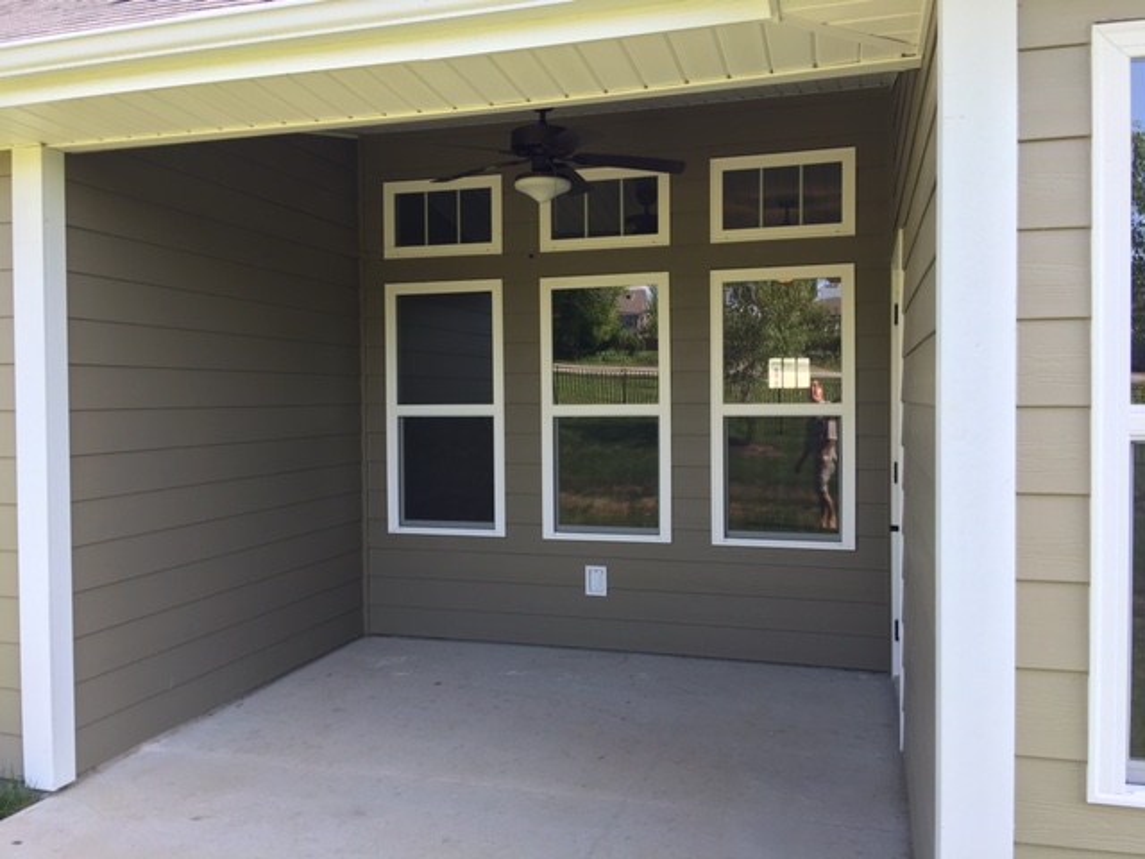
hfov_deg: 61.7
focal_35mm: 29
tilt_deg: -0.5
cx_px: 572
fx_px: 959
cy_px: 430
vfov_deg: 48.2
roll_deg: +0.7
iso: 25
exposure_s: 1/129
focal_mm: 4.15
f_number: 2.2
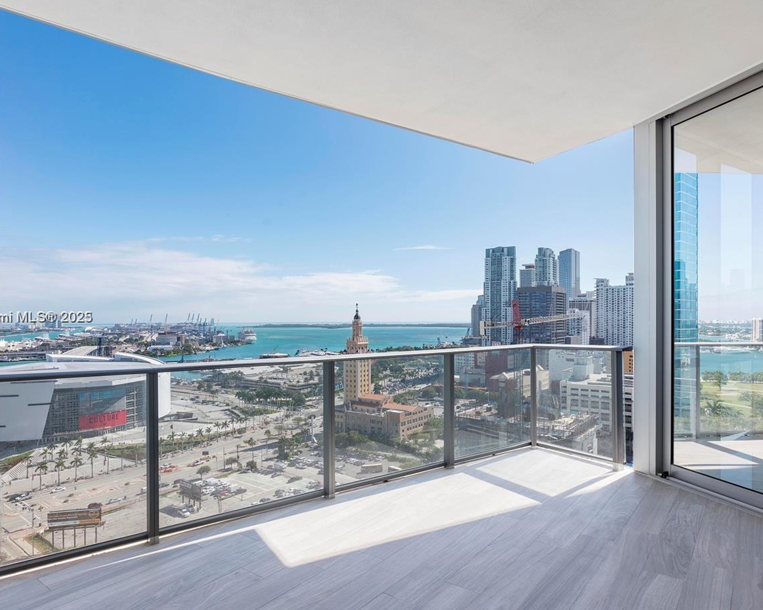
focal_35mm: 21
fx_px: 474
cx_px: 412
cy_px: 318
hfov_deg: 77.5
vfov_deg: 65.5
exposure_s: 1/160
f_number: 10
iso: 100
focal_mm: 16
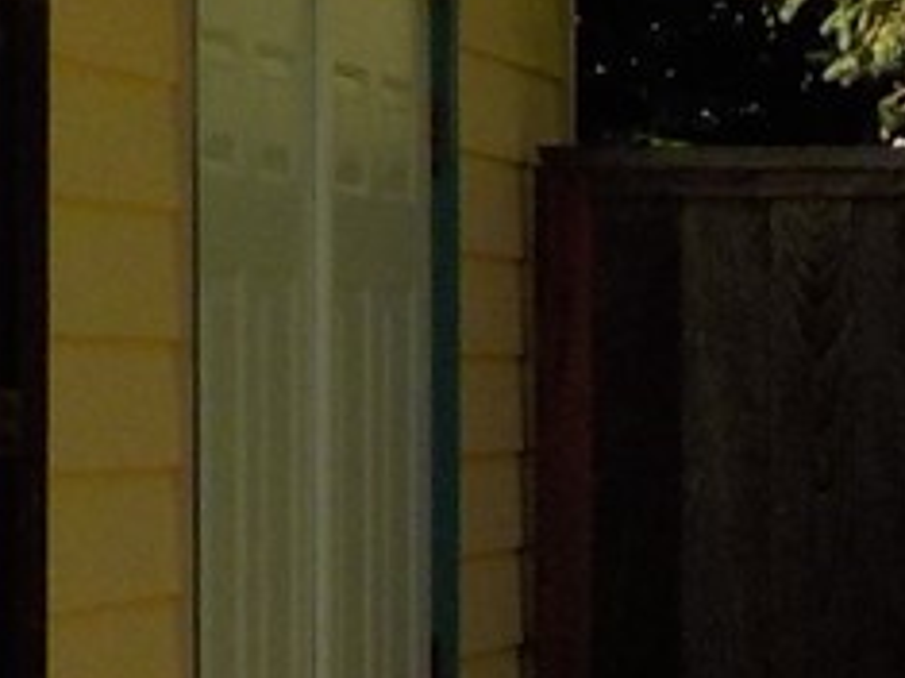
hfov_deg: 9.5
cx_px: 1232
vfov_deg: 7.2
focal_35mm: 204
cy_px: 663
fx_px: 5331
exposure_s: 1/640
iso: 125
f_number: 3.3
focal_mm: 4.1
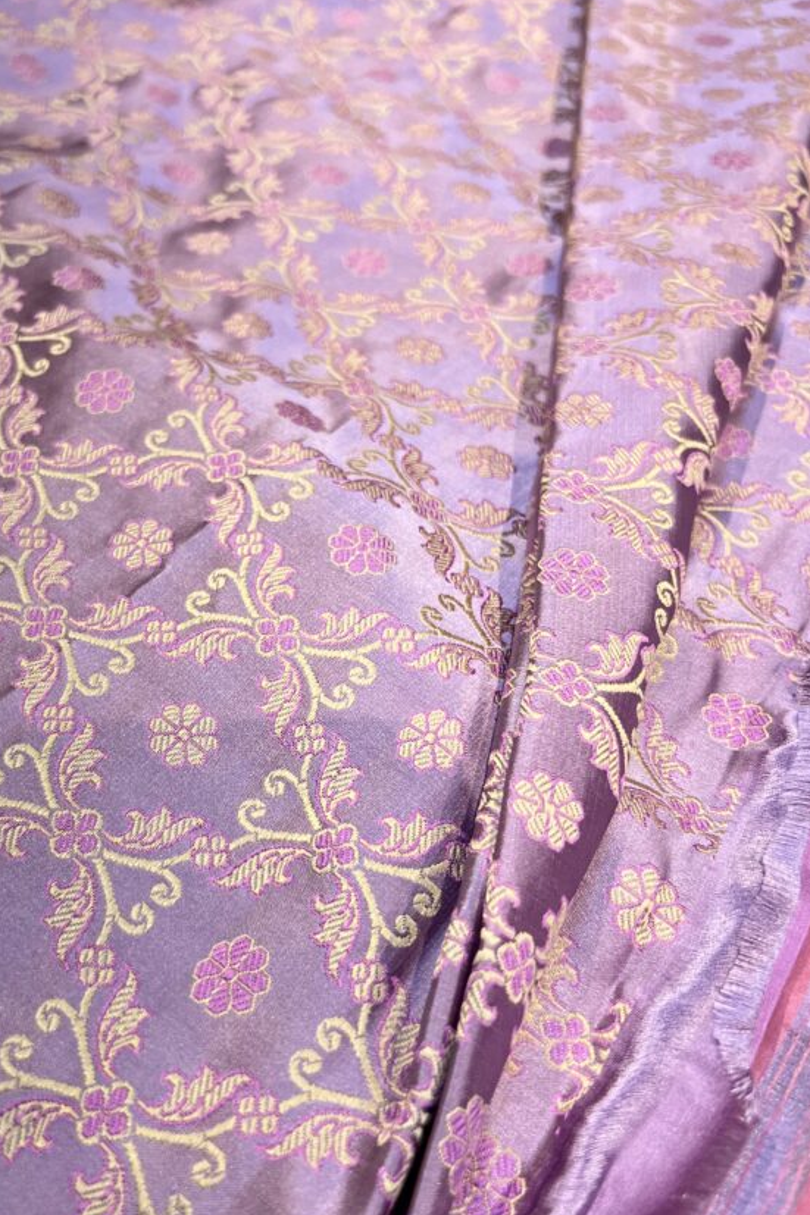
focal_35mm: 34
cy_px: 654
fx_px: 1148
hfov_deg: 38.2
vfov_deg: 55.7
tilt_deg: -48.2
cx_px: 241
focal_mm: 5.7
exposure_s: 1/121
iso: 100
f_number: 1.5
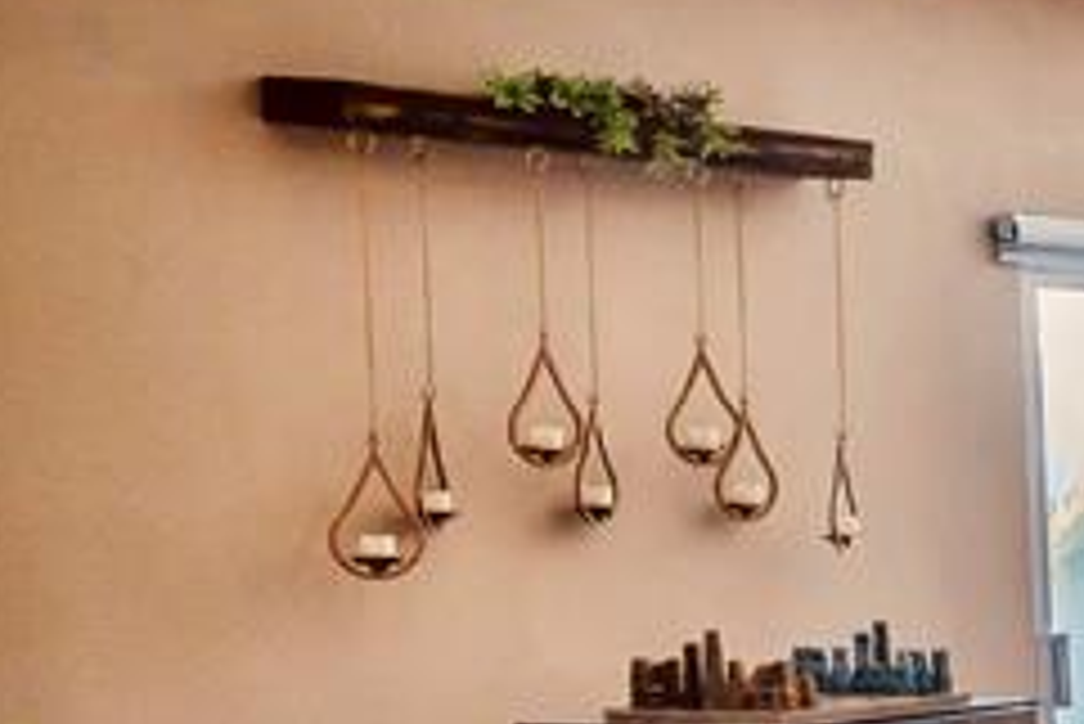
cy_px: 607
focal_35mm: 85
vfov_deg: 16.0
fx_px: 2561
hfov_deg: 16.7
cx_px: 2271
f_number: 3.5
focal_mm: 20
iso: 500
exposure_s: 1/160
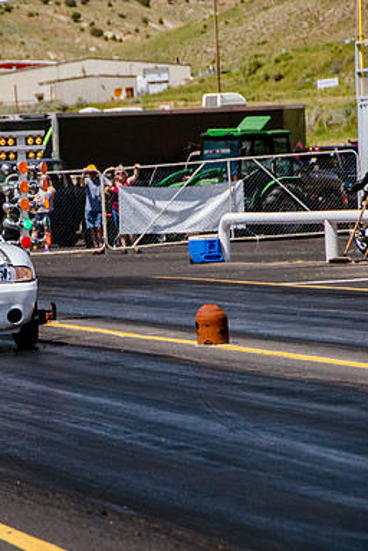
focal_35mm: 306
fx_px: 4692
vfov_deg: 6.7
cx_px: 58
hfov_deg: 4.5
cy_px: 276
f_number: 5.6
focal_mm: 135
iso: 400
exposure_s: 1/1600
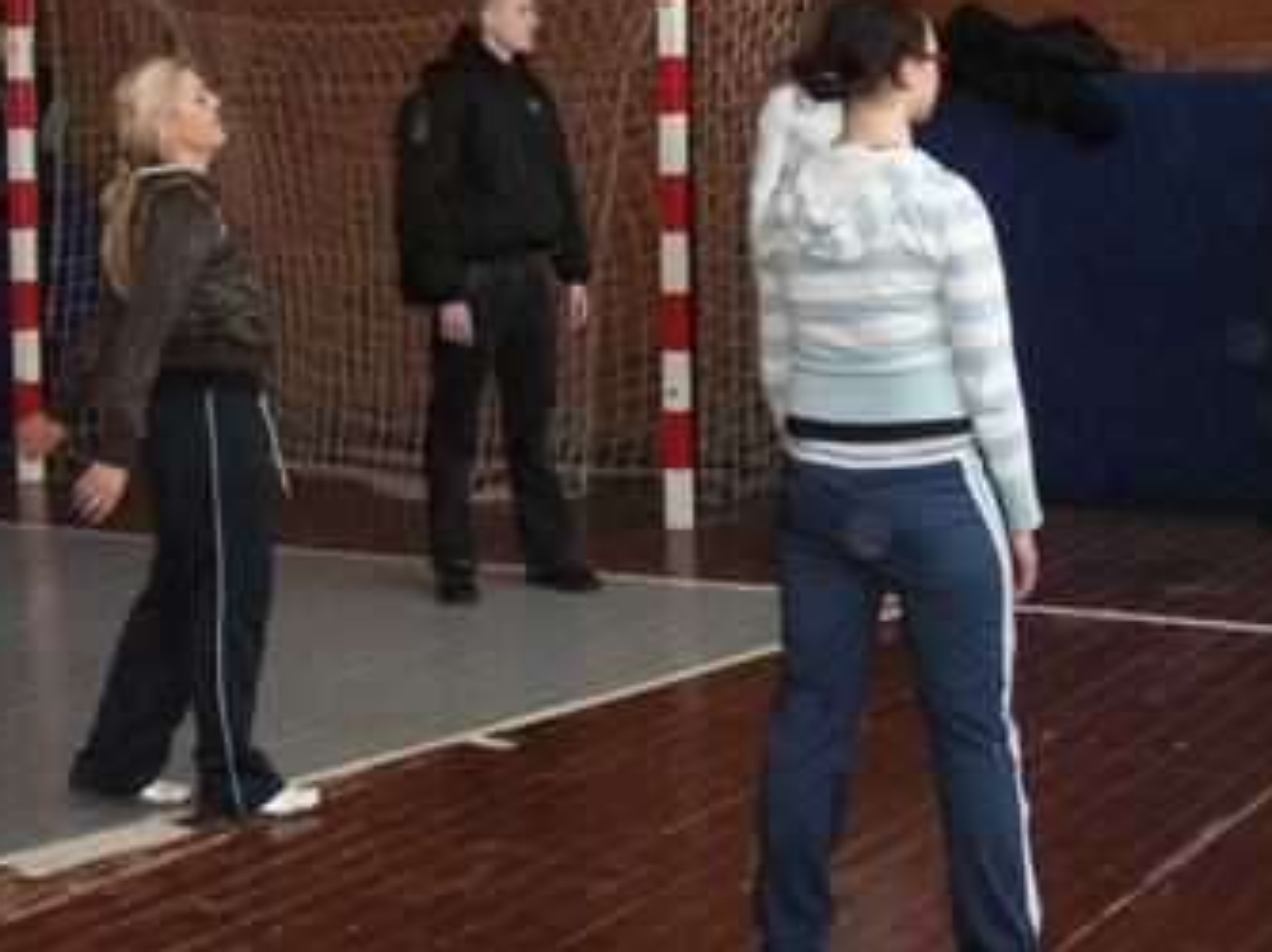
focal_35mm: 71
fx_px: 2607
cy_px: 225
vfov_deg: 20.5
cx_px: 952
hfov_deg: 27.1
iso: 160
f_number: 3.5
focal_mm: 7.7
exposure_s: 1/40
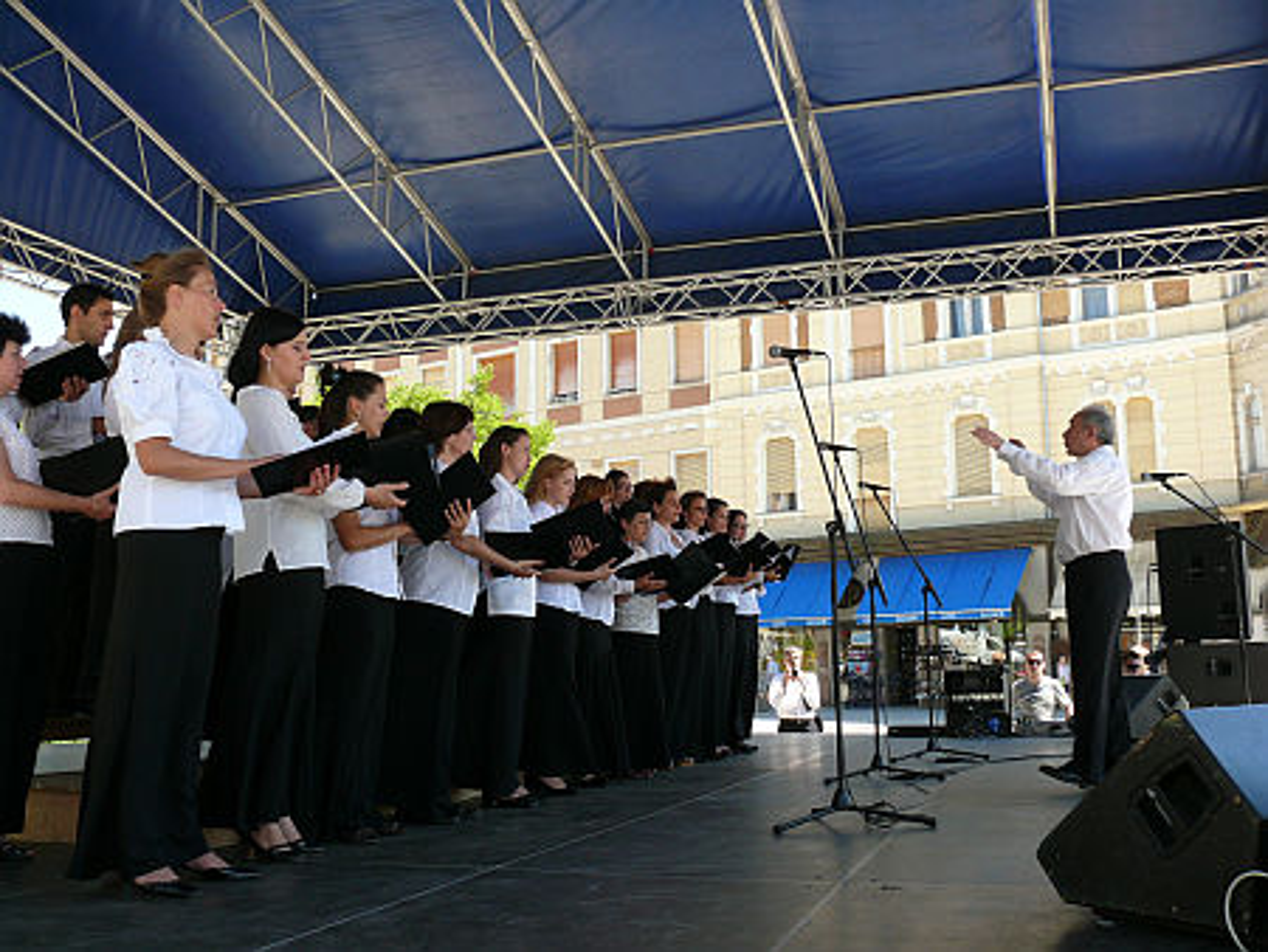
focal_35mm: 35
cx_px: 634
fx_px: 1283
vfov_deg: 40.7
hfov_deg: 52.6
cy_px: 476
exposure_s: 1/200
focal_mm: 7.4
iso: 100
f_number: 4
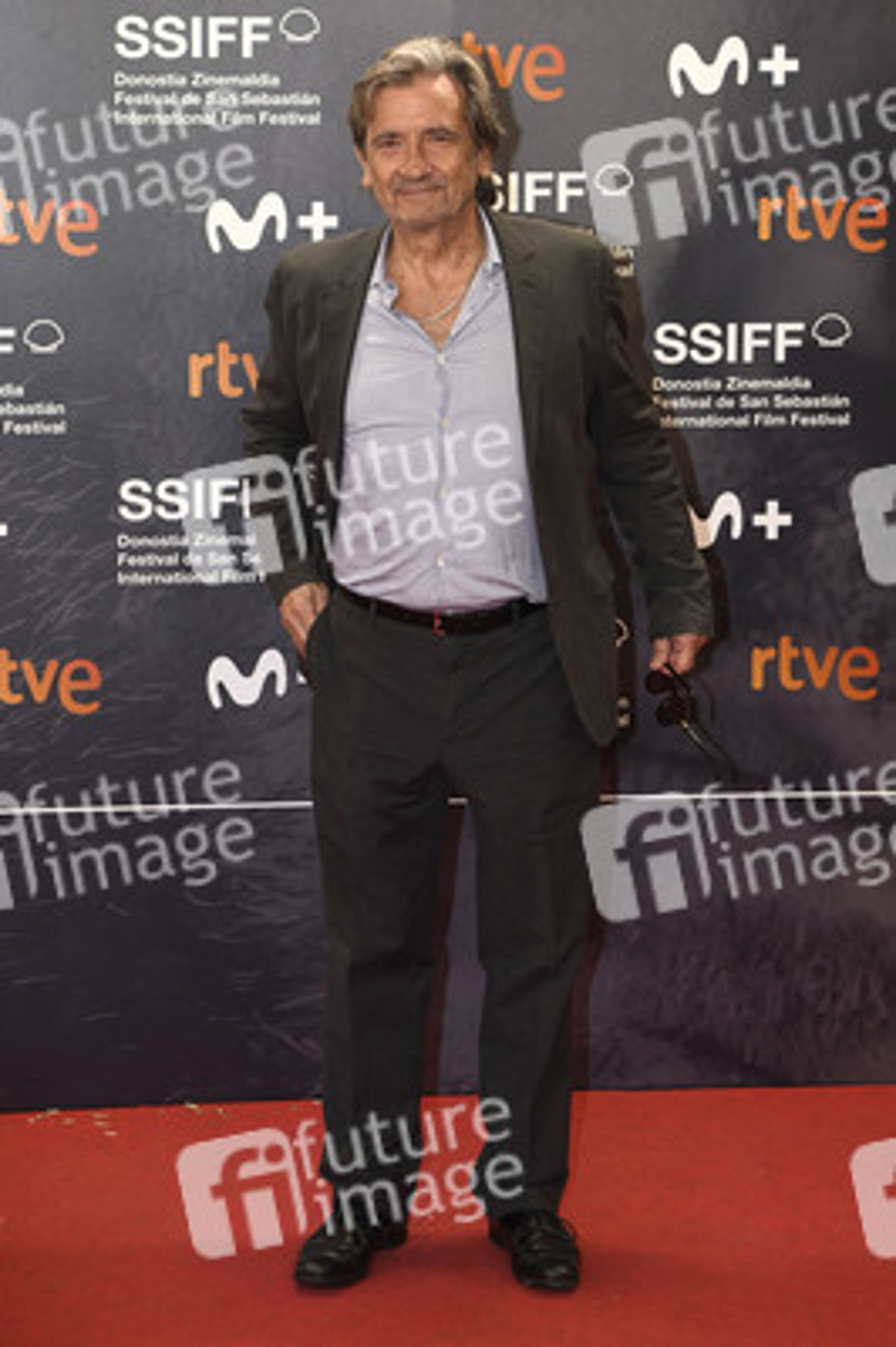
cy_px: 674
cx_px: 448
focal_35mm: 70
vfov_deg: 28.9
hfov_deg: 19.4
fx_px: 2618
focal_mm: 70
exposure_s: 1/500
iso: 640
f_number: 4
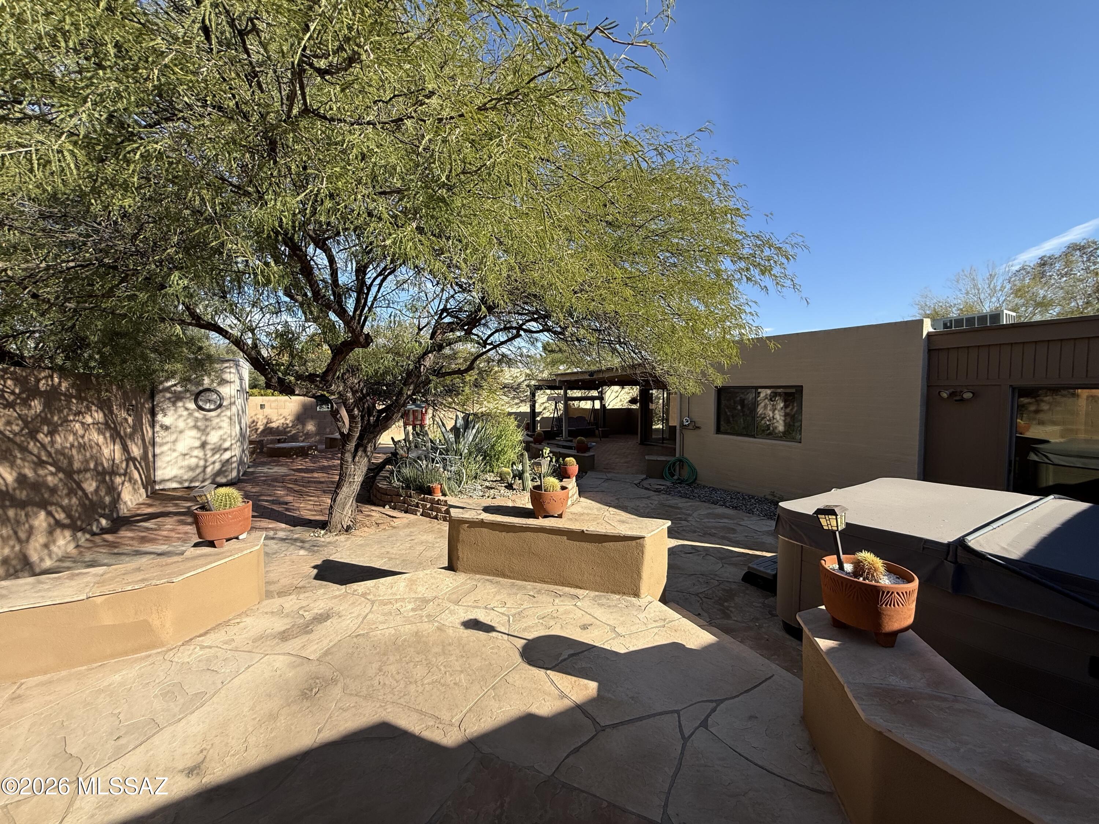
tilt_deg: -2.5
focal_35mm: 14
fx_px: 444
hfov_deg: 102.1
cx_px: 550
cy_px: 412
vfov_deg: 85.7
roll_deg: -0.3
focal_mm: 2.22
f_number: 2.2
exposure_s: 1/864
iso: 50
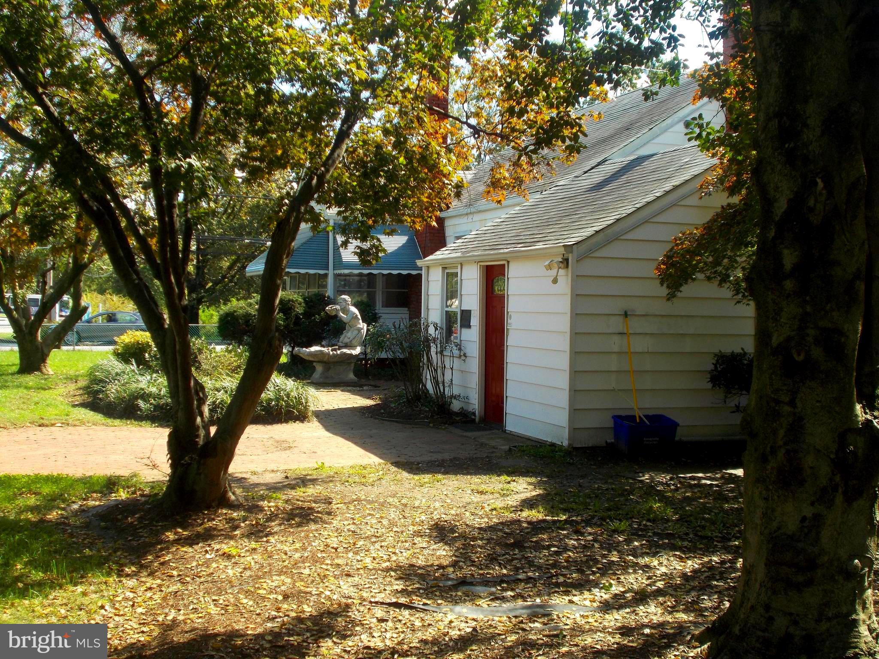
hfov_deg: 42.9
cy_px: 330
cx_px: 440
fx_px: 1117
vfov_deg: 32.9
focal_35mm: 44
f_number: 4.2
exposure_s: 1/200
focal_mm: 7.9
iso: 80
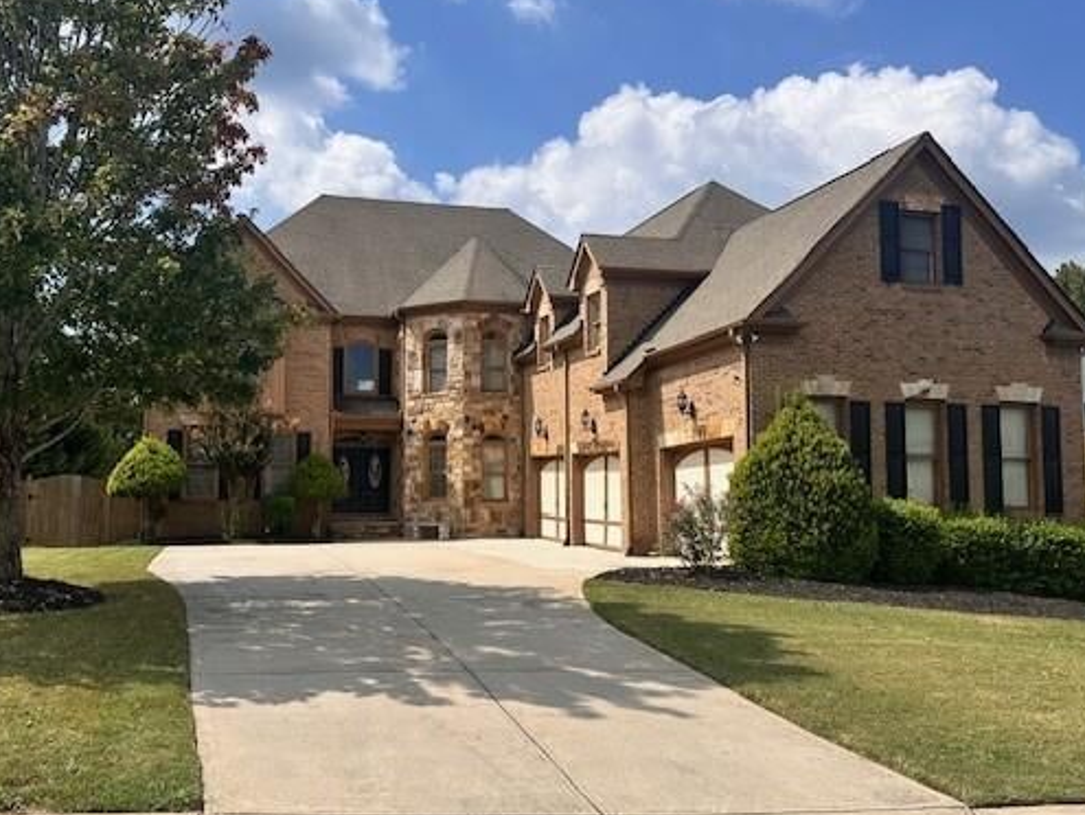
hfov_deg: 58.0
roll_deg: -0.4
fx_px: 972
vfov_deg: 45.5
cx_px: 449
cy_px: 427
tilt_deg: +4.3
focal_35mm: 31
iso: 80
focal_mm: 6.86
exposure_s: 1/5263
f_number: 1.78
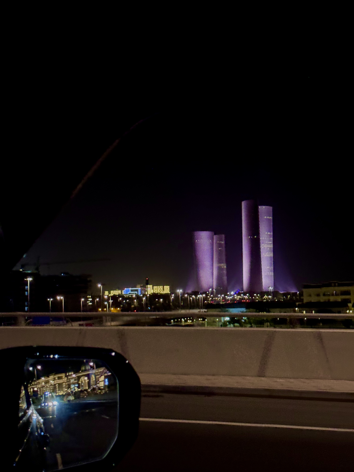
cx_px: 177
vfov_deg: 39.7
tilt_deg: +5.7
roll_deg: +2.3
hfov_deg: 30.3
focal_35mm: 48
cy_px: 236
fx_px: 654
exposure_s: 1/33
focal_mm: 6.76
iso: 400
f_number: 1.78
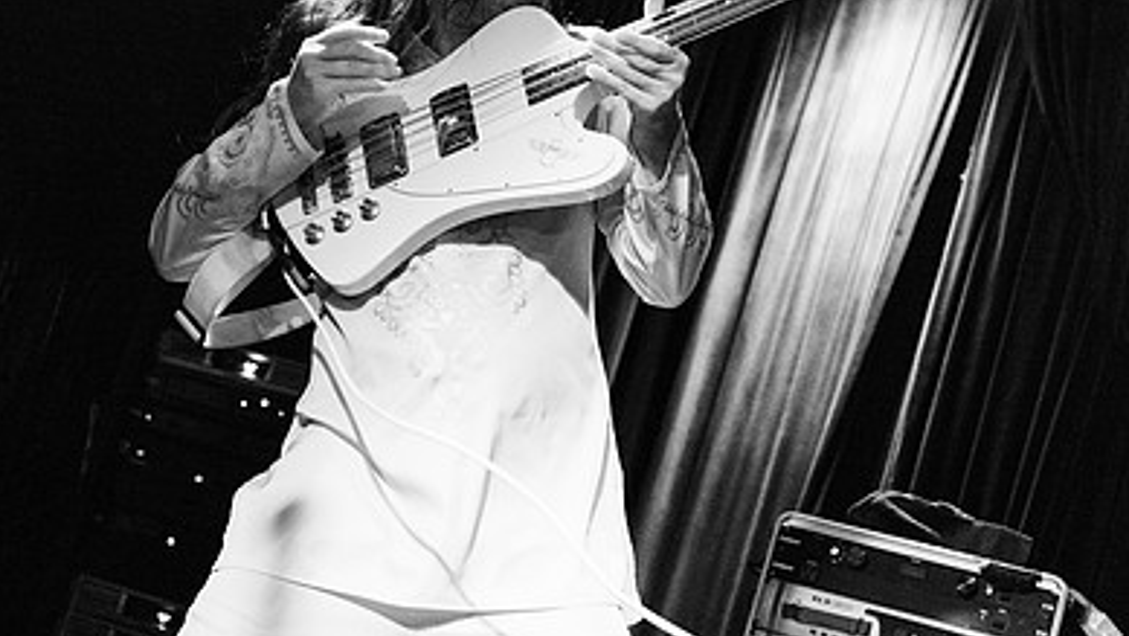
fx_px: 2246
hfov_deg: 28.2
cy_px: 219
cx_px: 563
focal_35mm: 75
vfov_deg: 16.1
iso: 3200
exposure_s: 1/125
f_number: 3.2
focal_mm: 48
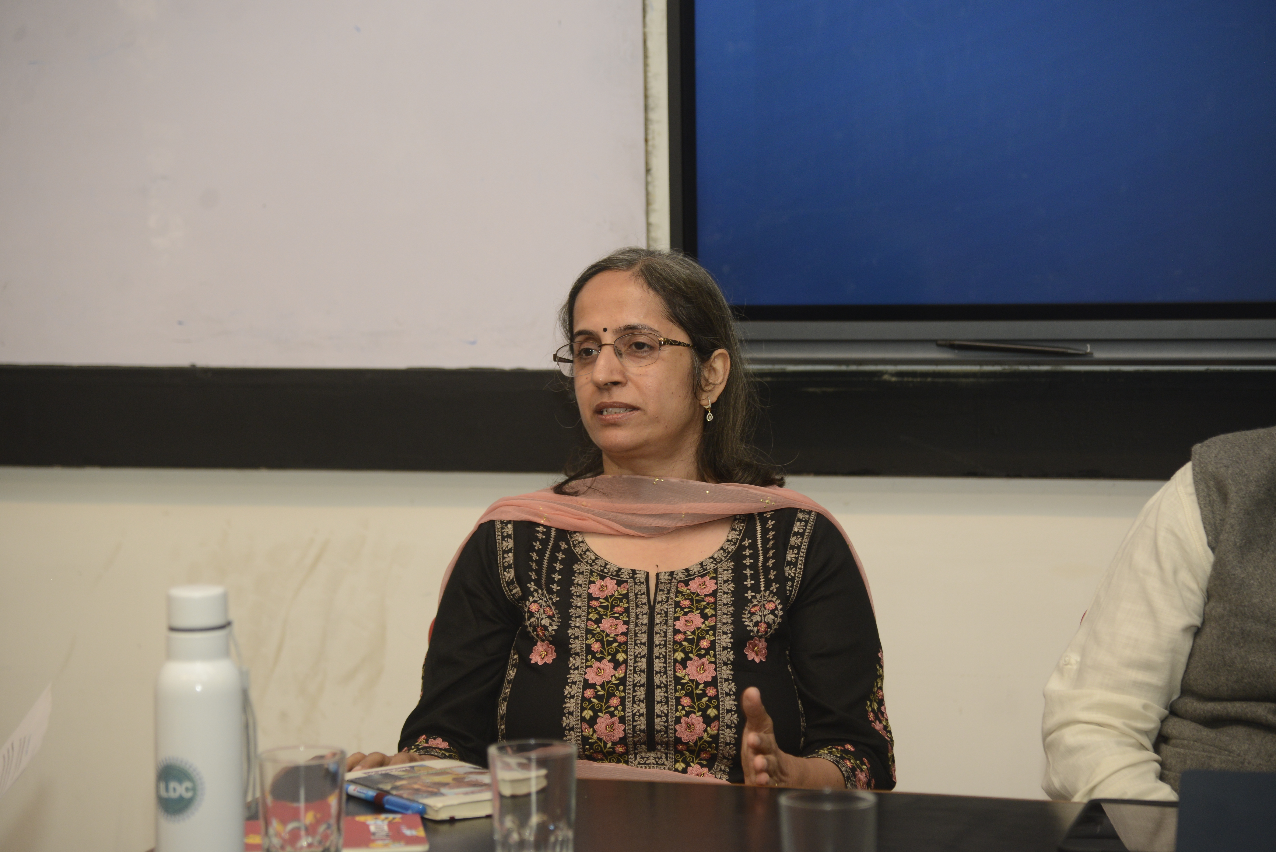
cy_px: 426
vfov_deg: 11.4
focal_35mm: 120
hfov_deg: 17.1
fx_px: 4255
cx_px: 638
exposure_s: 1/125
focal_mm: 120
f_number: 4
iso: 1000
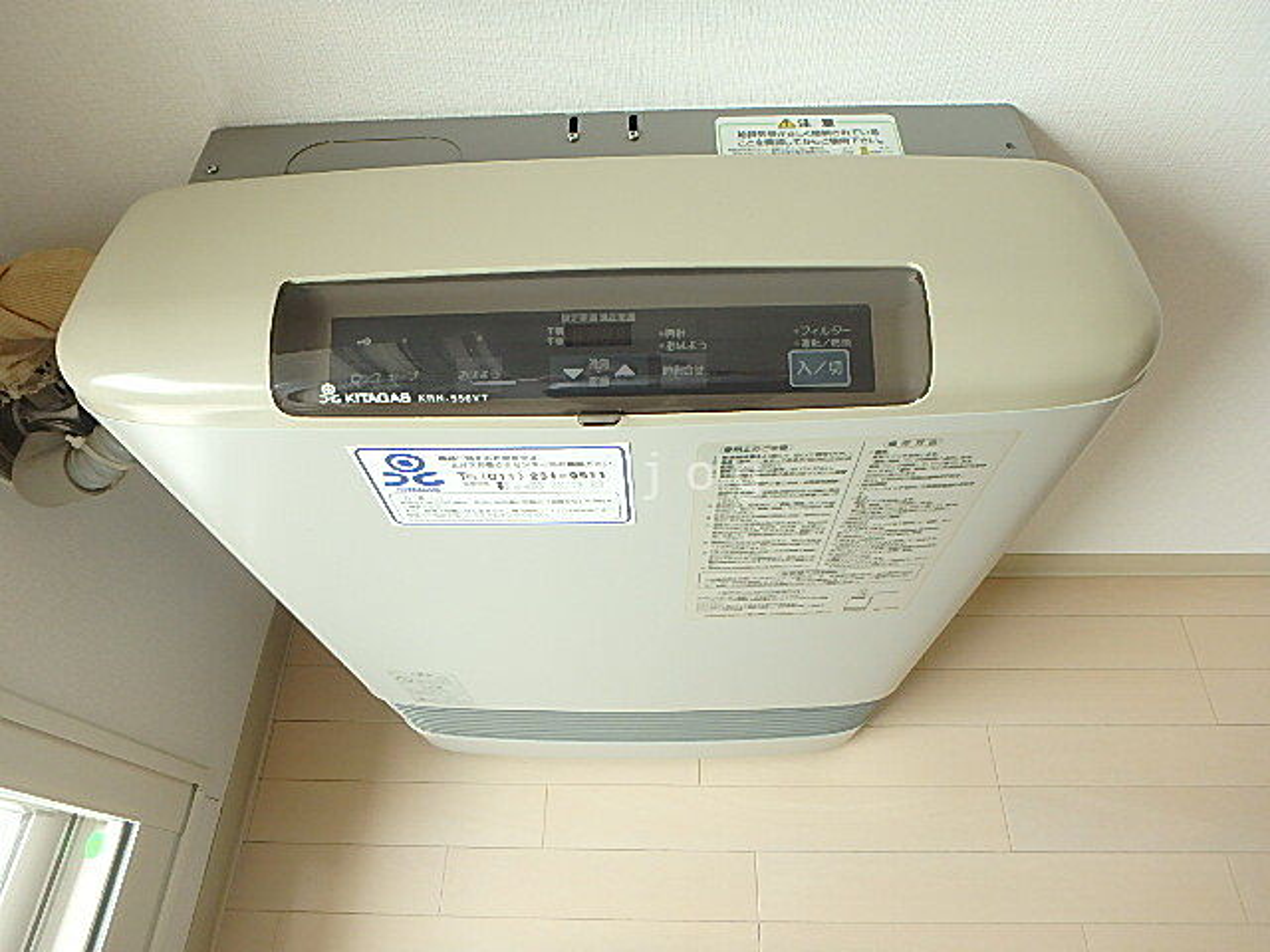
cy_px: 476
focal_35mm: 21
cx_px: 635
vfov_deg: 63.4
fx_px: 770
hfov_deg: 79.0
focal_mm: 3.7
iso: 125
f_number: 3.5
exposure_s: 1/80
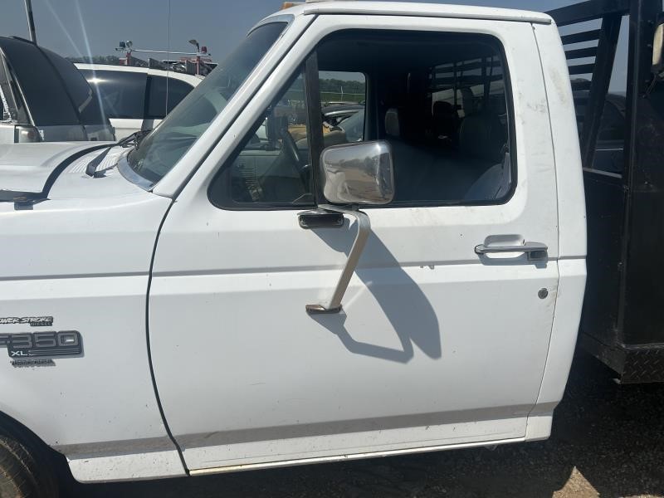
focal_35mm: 26
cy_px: 249
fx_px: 499
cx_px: 332
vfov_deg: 53.1
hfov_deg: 67.3
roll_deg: -3.0
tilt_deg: -16.4
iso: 50
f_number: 1.5
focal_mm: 5.7
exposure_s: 1/10309
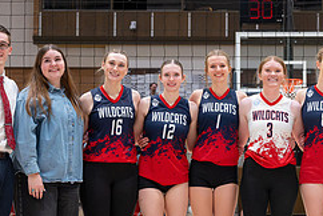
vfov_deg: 10.9
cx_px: 299
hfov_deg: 16.0
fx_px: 1132
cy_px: 114
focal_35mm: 126
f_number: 4
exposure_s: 1/200
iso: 4000
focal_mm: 50
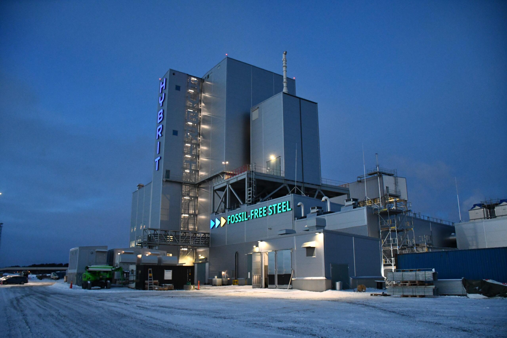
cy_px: 169
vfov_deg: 47.9
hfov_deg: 67.4
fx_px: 380
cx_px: 254
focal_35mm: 27
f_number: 3.5
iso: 3200
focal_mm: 18
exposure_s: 1/125
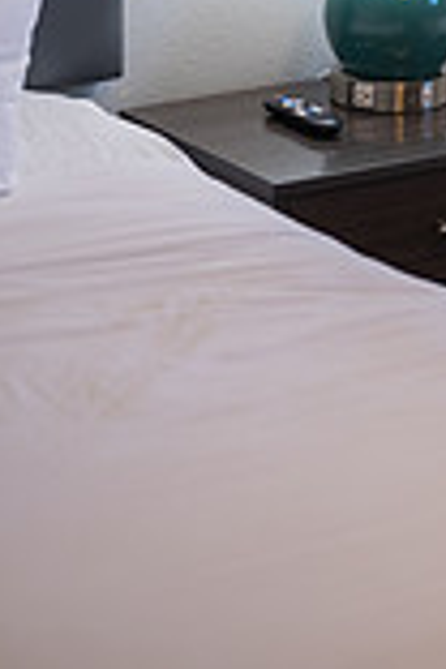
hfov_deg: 9.4
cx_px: 566
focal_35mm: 144
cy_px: -232
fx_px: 2676
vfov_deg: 13.7
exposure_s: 1/100
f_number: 2.5
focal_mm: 50
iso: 400
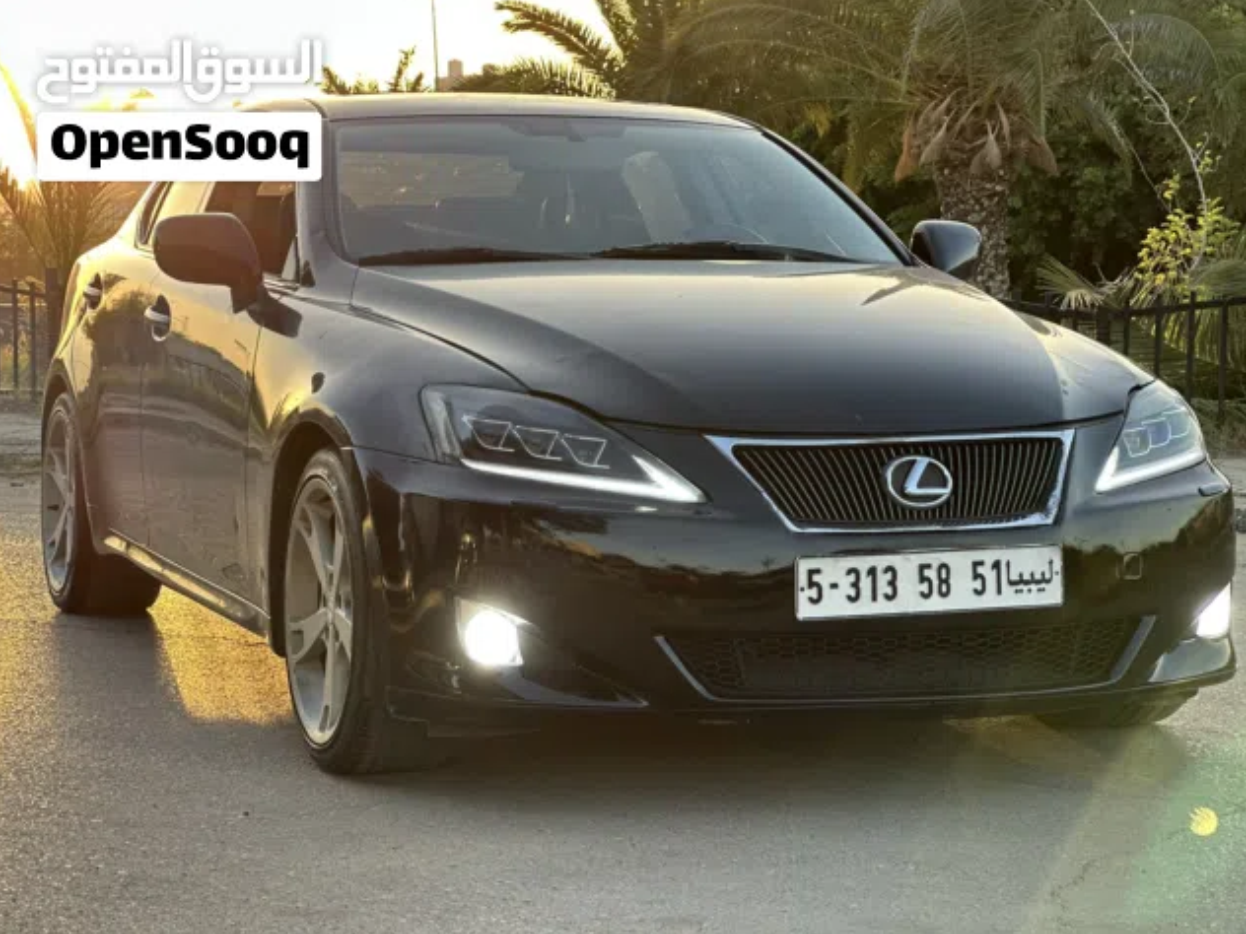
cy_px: 465
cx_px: 619
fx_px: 2808
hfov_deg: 25.0
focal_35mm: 78
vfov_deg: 18.9
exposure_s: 1/121
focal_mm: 9
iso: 50
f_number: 2.8
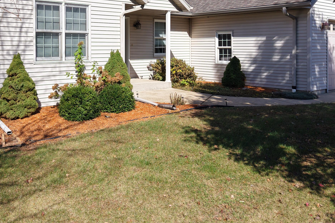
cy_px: 49
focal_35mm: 40
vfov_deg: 32.6
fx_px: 372
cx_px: 125
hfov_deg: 48.0
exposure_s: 1/3200
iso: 180
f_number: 1.8
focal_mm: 8.67
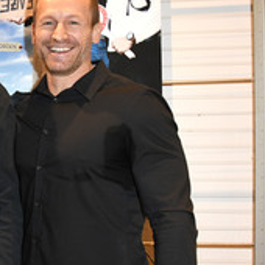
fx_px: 546
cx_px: -63
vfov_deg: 27.2
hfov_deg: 24.4
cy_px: 167
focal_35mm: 63
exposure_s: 1/60
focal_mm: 28
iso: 2000
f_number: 6.3
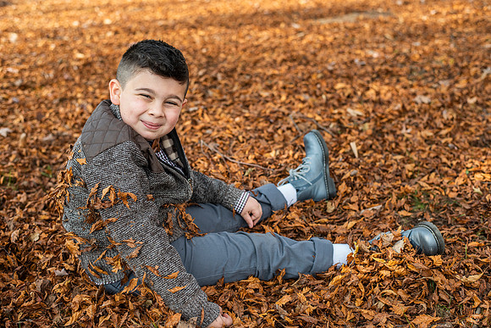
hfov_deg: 39.6
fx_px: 682
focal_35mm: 50
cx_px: 246
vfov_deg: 27.0
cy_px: 164
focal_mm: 50
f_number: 3.5
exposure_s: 1/500
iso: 400
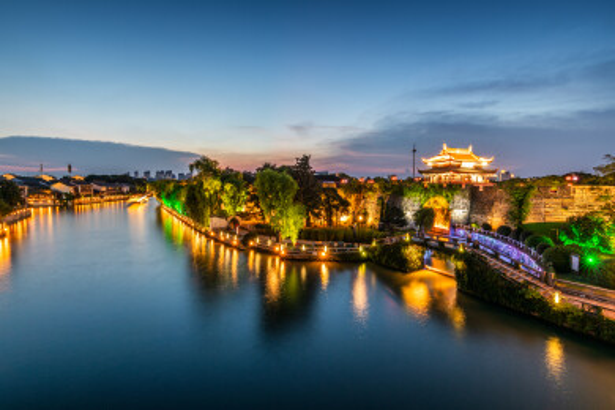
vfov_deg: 77.3
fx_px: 256
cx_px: 308
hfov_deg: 100.4
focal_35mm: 15
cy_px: 205
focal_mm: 15
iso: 64
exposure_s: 15
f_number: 18
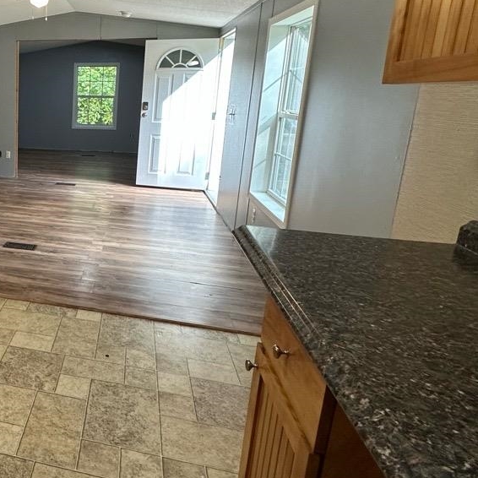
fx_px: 437
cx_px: 21
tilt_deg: -11.9
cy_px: 184
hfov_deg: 49.0
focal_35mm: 28
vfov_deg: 56.7
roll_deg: -1.1
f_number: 2.2
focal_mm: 2.22
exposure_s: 1/120
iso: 200
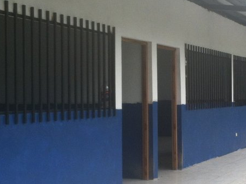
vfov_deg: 18.6
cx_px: 175
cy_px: 93
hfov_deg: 24.6
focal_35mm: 79
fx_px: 561
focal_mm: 3.85
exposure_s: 1/120
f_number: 2.8
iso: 100
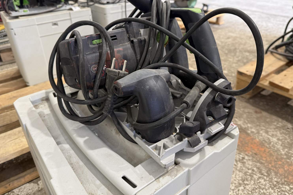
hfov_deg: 67.4
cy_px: 77
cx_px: 152
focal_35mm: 27
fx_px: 220
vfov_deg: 47.6
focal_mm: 6.76
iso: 200
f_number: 1.78
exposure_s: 1/78
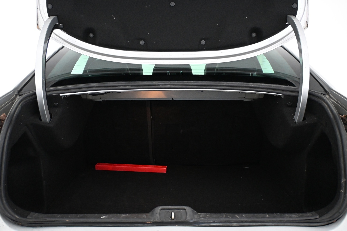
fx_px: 325
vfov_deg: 39.1
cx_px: 174
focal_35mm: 34
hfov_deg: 56.1
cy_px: 116
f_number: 4
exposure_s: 1/60
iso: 3200
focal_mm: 22.5
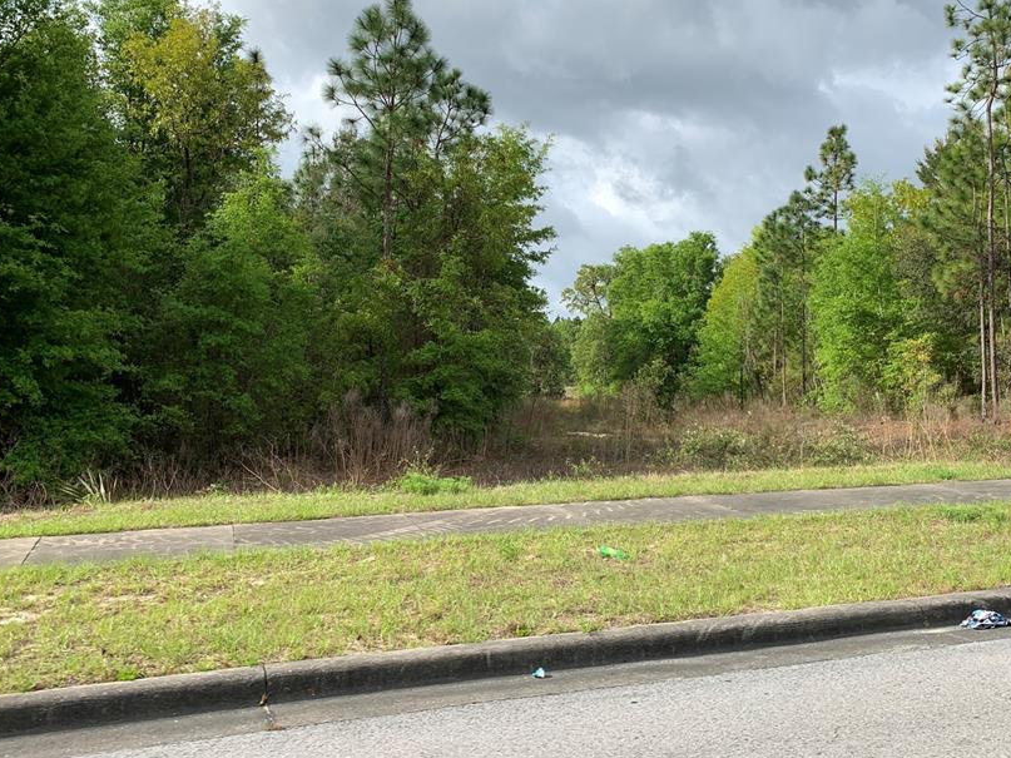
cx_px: 563
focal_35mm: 33
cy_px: 319
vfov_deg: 42.8
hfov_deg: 55.2
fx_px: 964
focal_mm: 4.25
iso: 25
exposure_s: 1/1779
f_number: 1.8
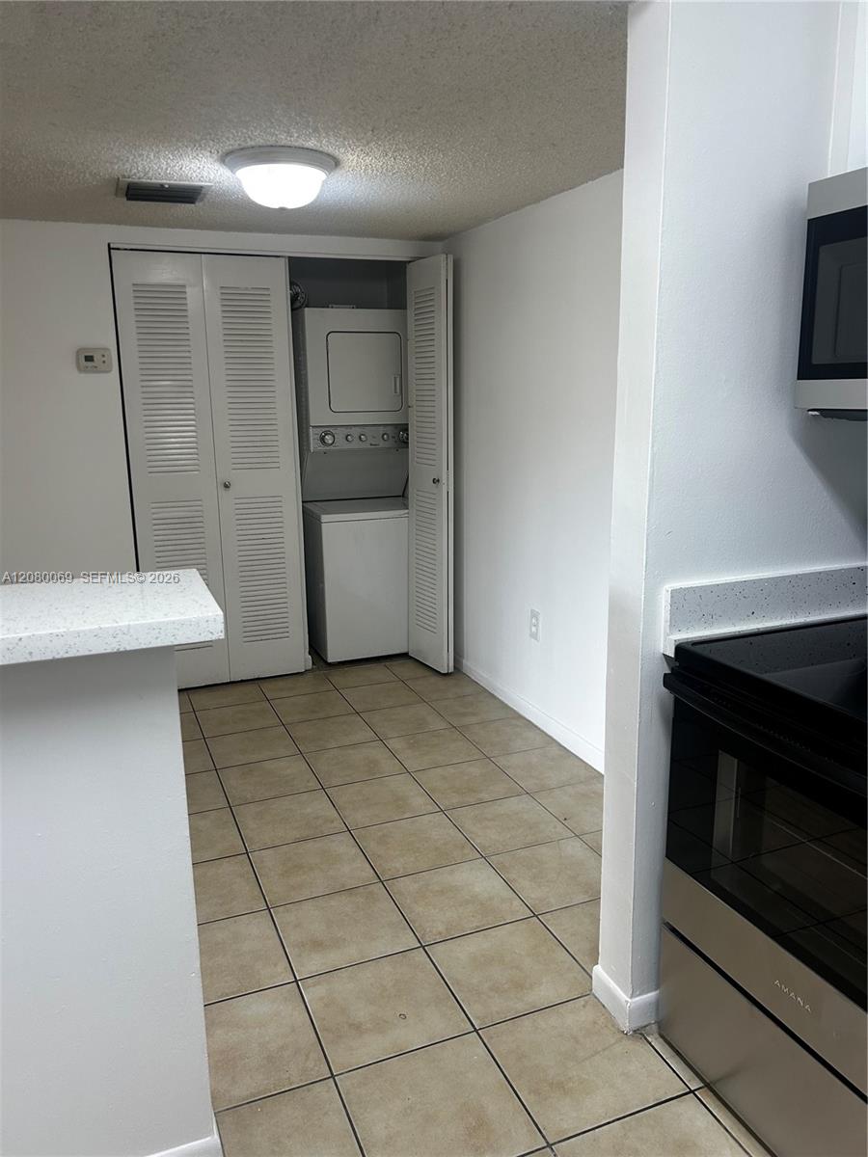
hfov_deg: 53.1
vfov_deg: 67.3
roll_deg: +0.8
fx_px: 869
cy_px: 578
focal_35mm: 26
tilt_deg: -13.5
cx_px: 434
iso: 100
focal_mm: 5.7
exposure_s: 1/120
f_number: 1.5
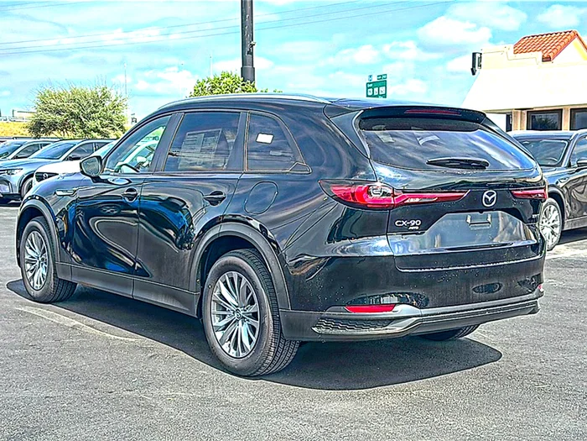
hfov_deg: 45.8
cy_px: 220
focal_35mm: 41
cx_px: 294
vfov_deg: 35.1
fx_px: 695
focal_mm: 6.86
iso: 80
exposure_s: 1/2075
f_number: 1.78
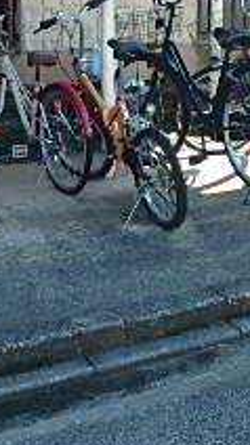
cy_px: 86
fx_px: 814
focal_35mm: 69
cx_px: 120
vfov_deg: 29.8
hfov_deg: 17.5
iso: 125
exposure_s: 1/250
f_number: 3.5
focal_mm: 3.7
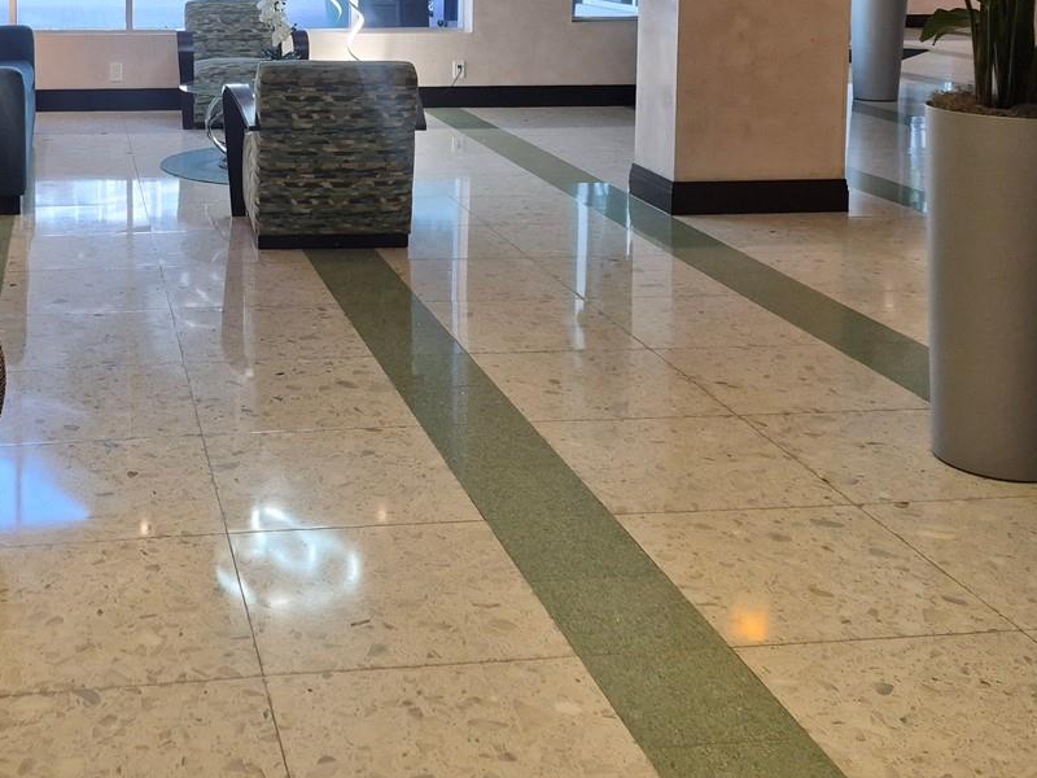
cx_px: 250
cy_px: 32
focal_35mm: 46
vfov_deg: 29.8
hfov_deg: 40.0
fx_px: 1378
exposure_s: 1/120
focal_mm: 5.4
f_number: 1.8
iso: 250
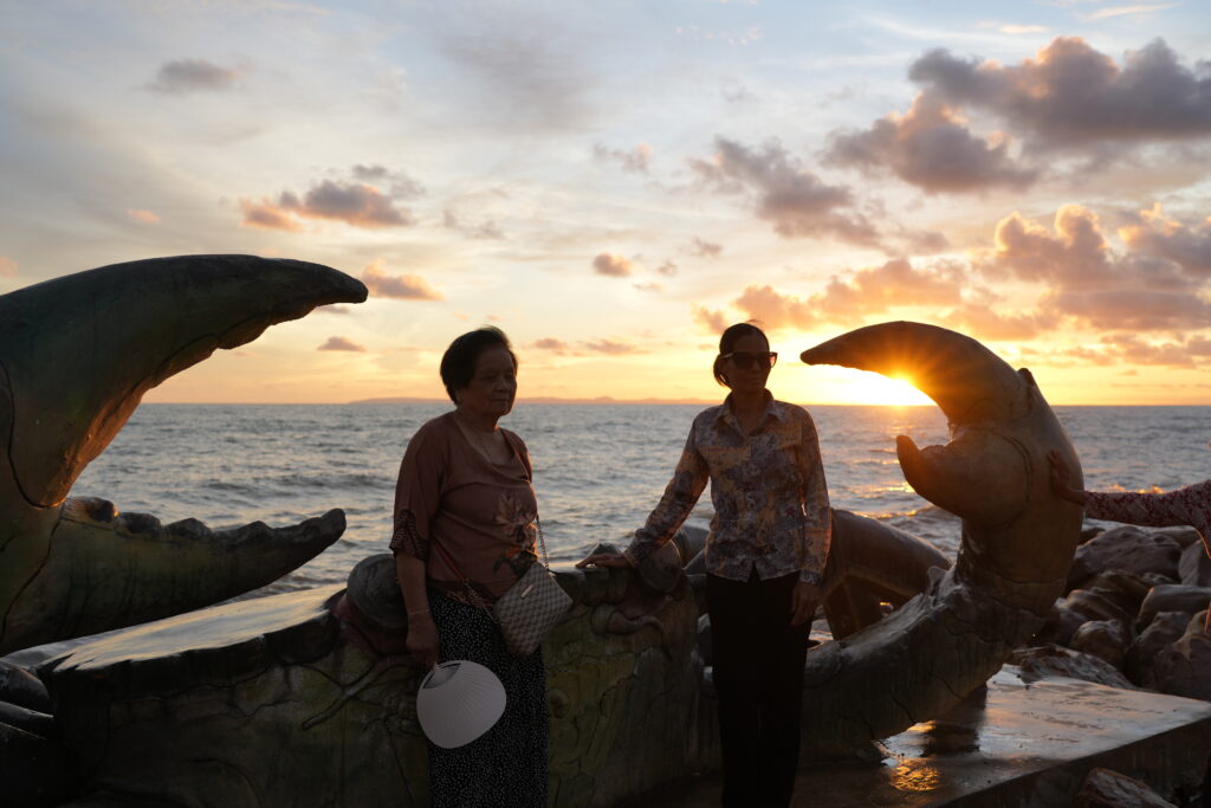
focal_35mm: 35
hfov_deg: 54.4
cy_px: 404
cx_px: 606
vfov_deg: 37.9
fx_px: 1177
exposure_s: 1/100
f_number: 5
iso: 100
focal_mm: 35
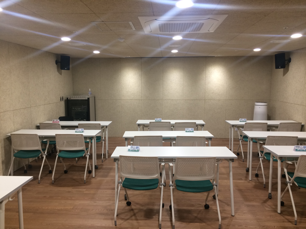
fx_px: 256
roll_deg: -1.2
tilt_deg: -8.7
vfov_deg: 48.2
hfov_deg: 61.7
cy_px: 114
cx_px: 153
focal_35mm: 29
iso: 40
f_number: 2.2
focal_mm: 4.15
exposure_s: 1/30
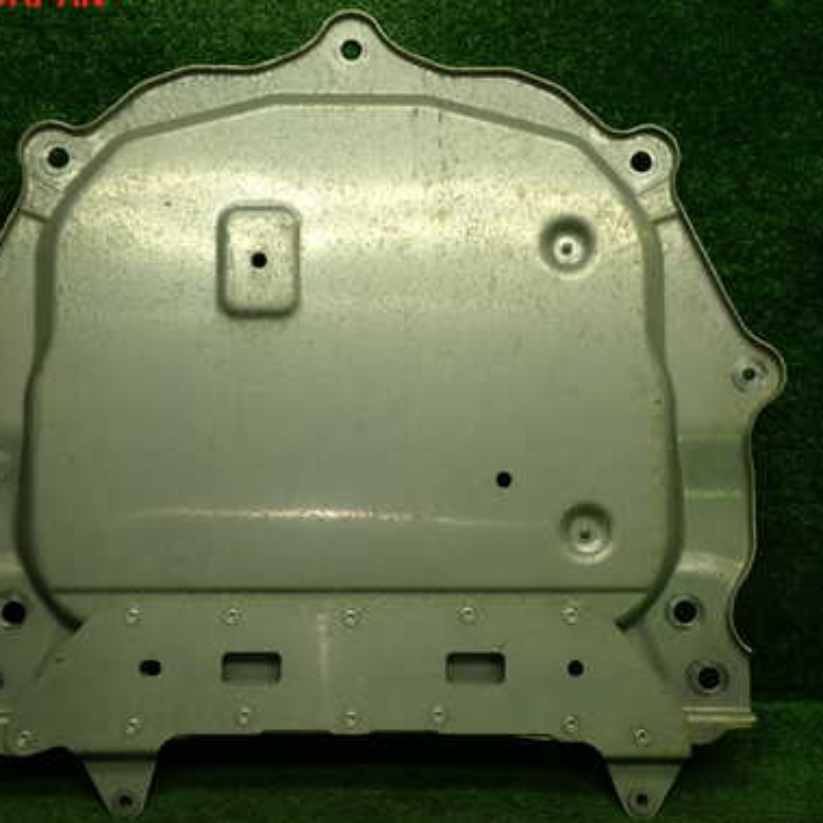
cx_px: 360
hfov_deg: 40.0
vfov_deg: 40.0
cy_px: 454
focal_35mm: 42
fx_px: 1130
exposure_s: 1/100
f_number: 2.3
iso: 100
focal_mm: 5.4
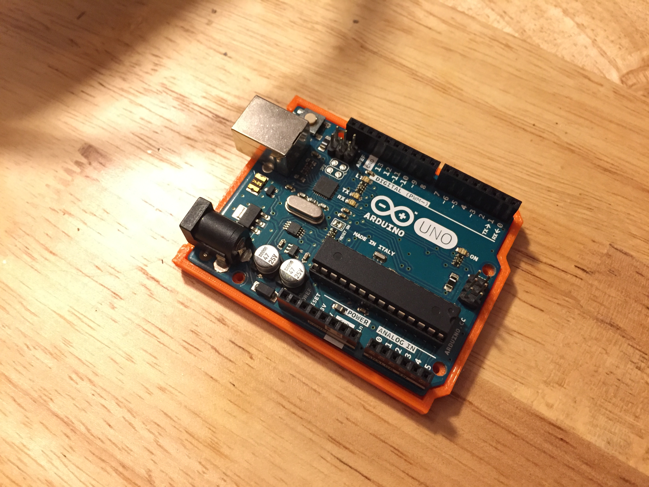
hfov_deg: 61.7
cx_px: 324
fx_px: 544
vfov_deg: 48.2
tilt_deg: -67.3
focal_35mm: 29
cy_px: 244
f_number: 2.2
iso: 250
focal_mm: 4.15
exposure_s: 1/30
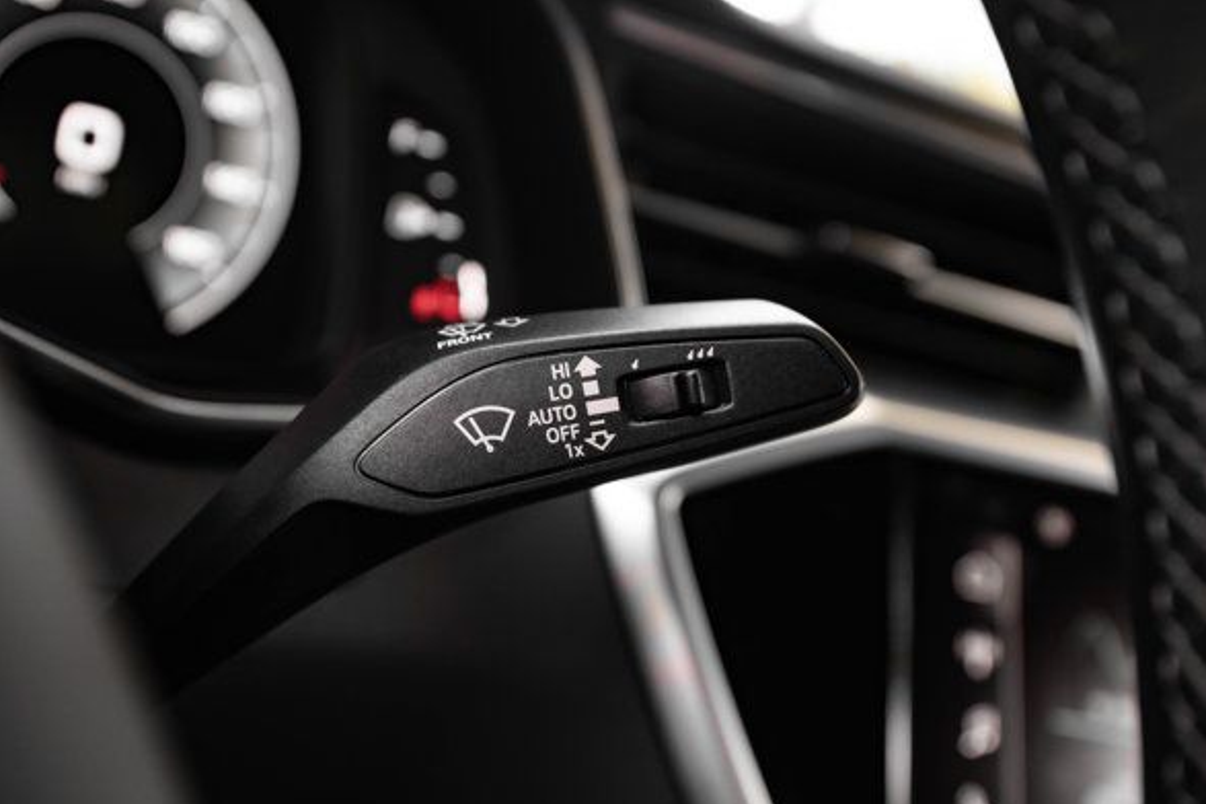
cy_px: 400
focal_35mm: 48
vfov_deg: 28.1
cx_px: 557
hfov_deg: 41.1
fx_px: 1607
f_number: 4
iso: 640
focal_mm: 44
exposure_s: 1/200
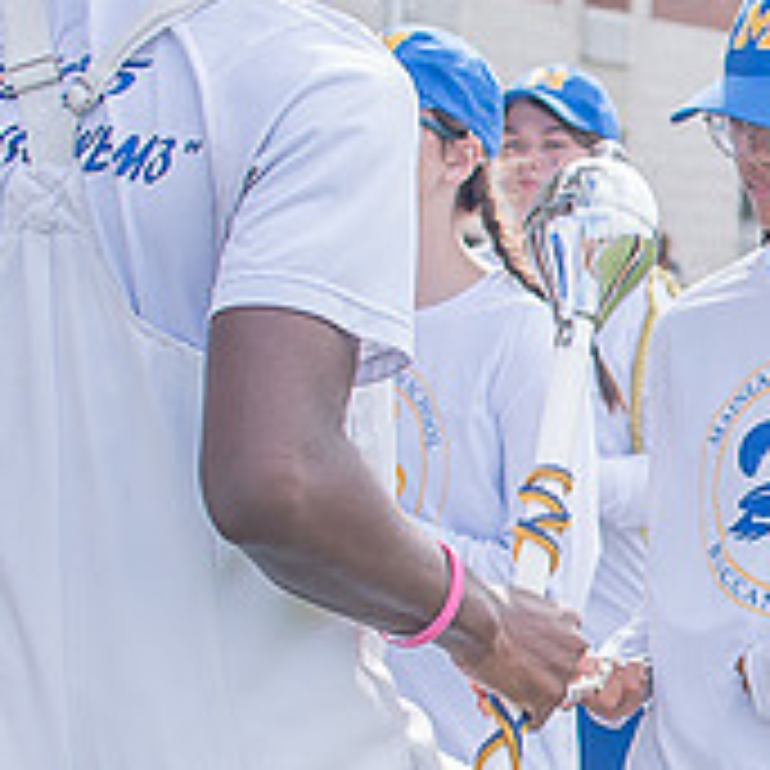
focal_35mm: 161
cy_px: 501
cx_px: 995
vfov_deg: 10.8
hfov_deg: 10.6
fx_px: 4052
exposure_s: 1/320
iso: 100
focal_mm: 35
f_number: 4
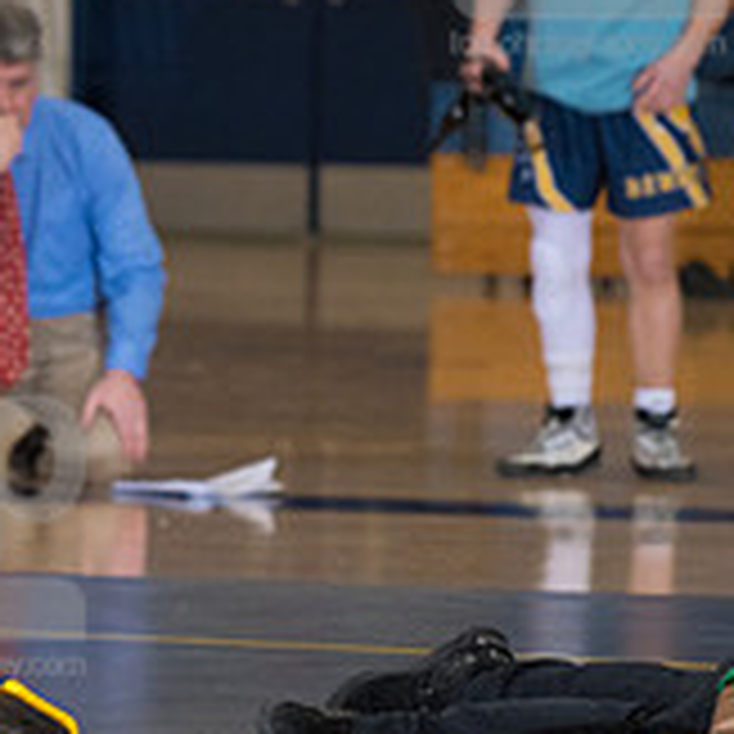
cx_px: -50
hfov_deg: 3.7
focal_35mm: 470
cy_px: 520
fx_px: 11275
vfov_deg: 3.7
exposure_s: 1/250
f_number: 5.6
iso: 1250
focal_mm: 155
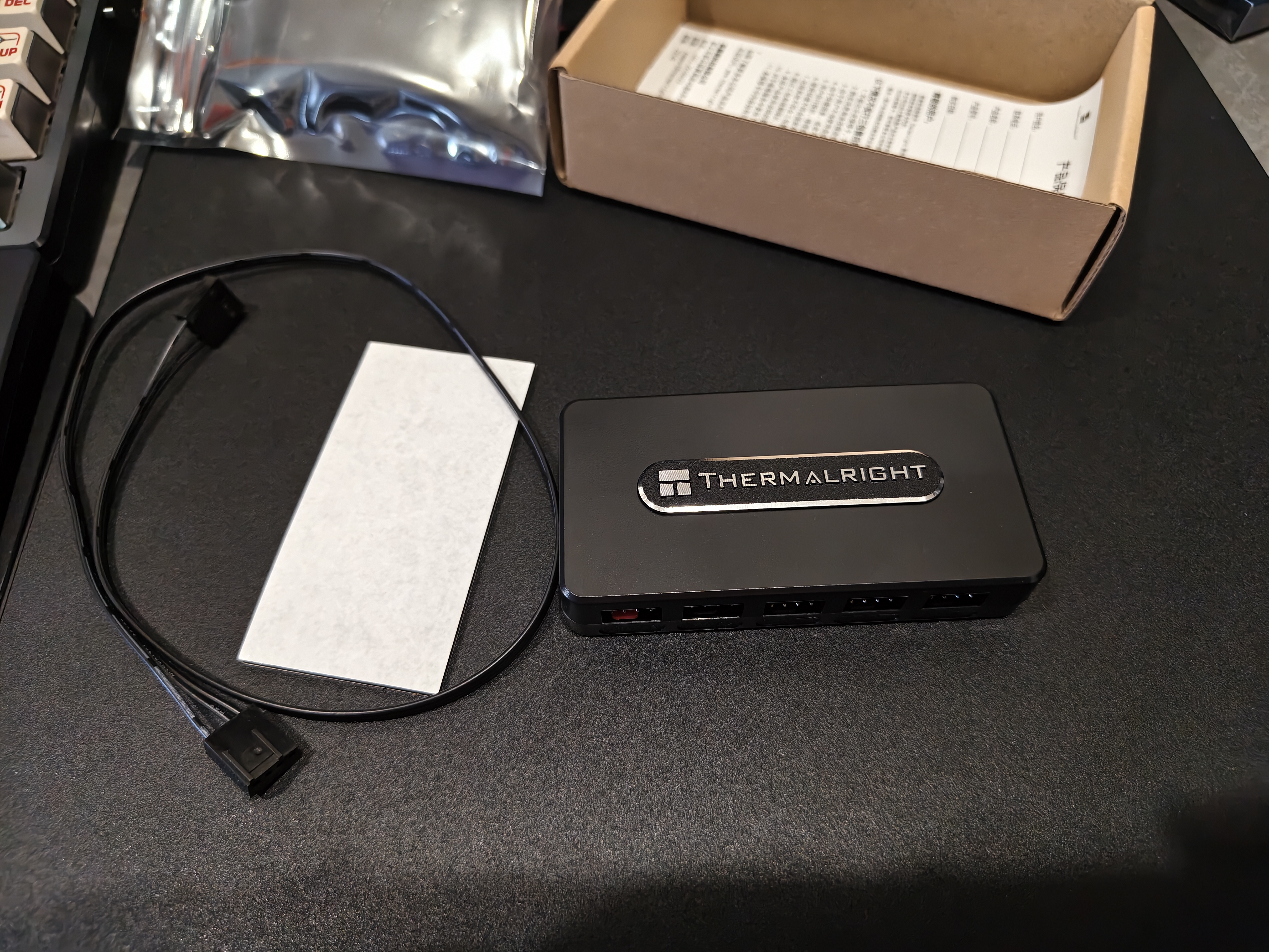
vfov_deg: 58.9
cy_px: 476
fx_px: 843
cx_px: 634
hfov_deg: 73.9
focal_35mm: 23
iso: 544
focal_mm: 5.56
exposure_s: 1/60
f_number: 1.88
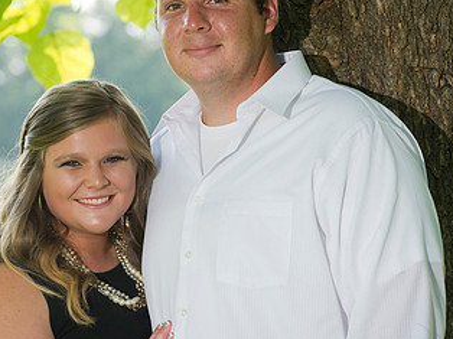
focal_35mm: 240
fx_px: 3138
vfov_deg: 6.2
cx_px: 198
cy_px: 185
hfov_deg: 8.3
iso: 320
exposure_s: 1/250
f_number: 4.5
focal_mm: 135
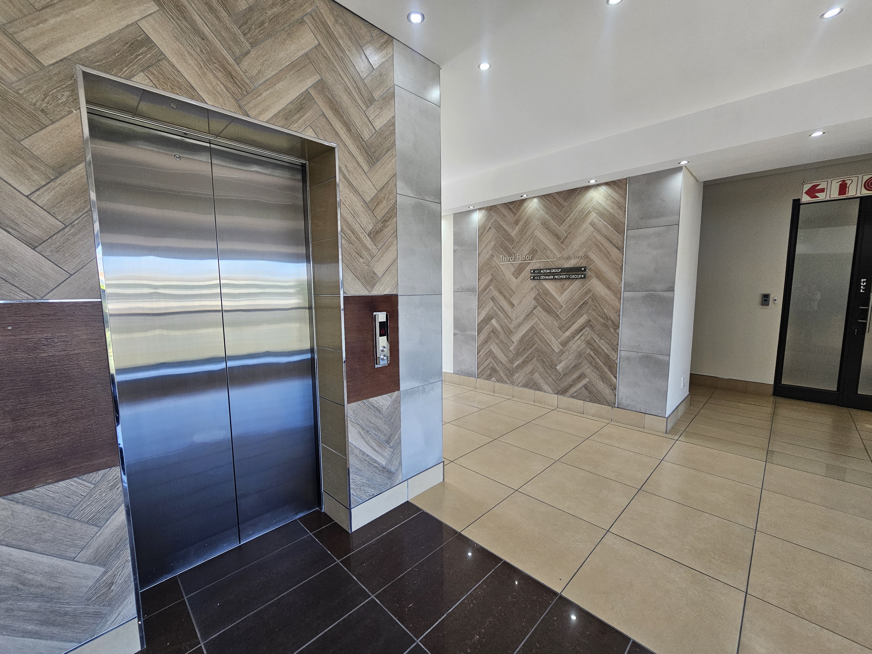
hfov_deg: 106.2
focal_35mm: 13
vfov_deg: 89.9
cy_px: 327
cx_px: 436
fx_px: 327
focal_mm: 2.2
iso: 64
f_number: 2.2
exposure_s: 1/50
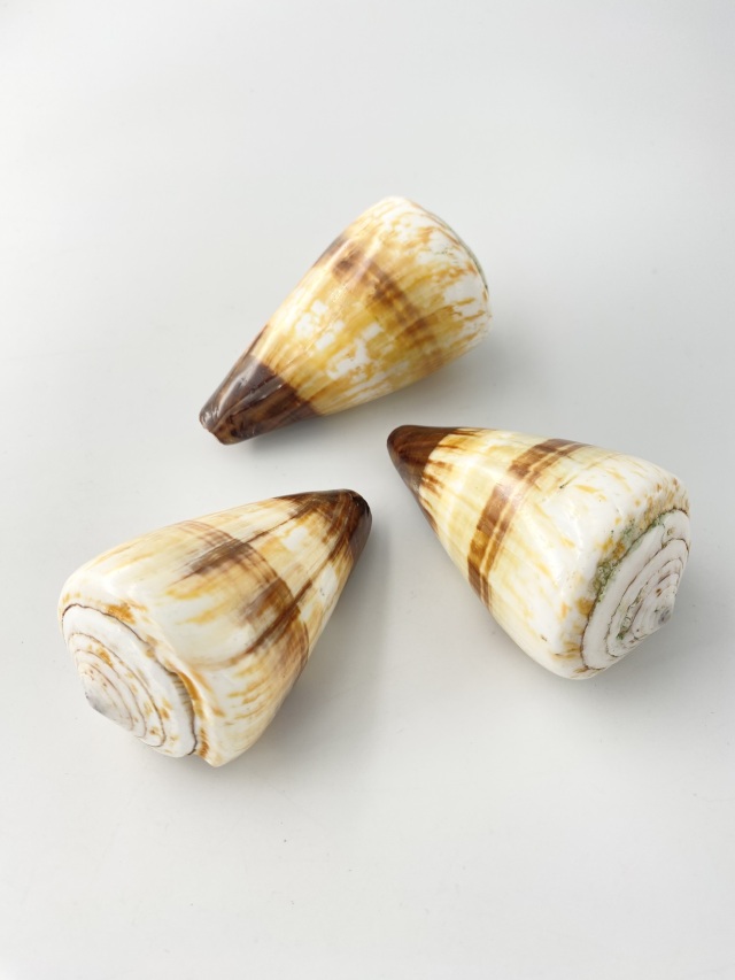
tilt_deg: -53.2
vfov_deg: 67.3
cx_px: 368
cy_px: 490
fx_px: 736
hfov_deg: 53.1
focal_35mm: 26
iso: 32
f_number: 1.8
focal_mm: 4.25
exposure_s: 1/237
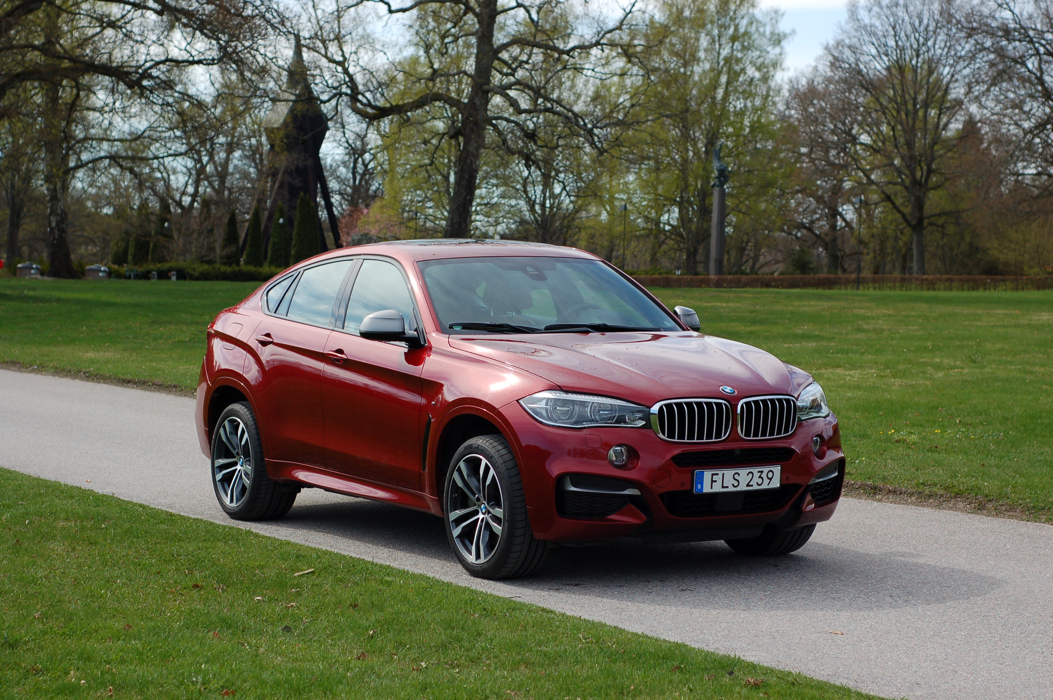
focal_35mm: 75
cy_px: 350
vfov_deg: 18.1
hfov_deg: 27.0
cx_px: 526
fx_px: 2192
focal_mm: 50
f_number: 4.5
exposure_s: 1/1000
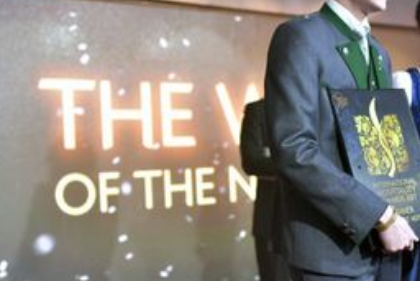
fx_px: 817
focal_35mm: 70
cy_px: 158
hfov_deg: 28.6
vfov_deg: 19.5
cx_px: 292
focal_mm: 35
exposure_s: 1/320
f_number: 2.2
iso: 1250
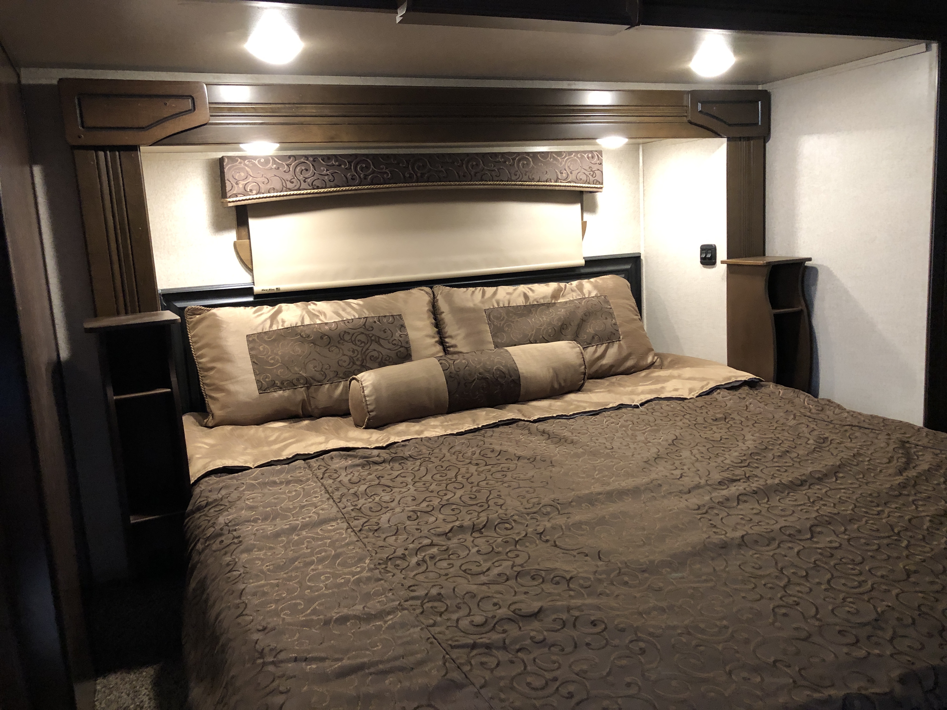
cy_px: 355
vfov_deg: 49.7
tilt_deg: -10.8
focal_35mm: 28
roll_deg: +1.6
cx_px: 474
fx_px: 766
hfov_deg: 63.4
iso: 100
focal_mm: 3.99
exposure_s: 1/13
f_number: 1.8
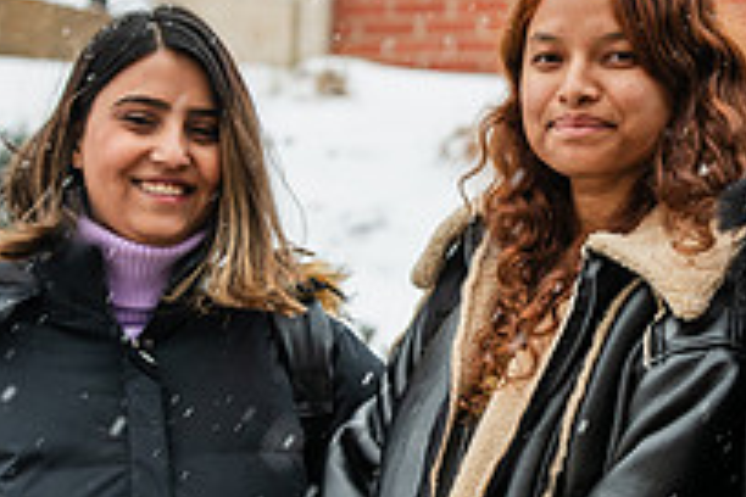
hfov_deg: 9.1
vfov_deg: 6.1
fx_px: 4704
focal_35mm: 227
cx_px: 563
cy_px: 272
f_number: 5
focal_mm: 80
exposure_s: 1/200
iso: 400
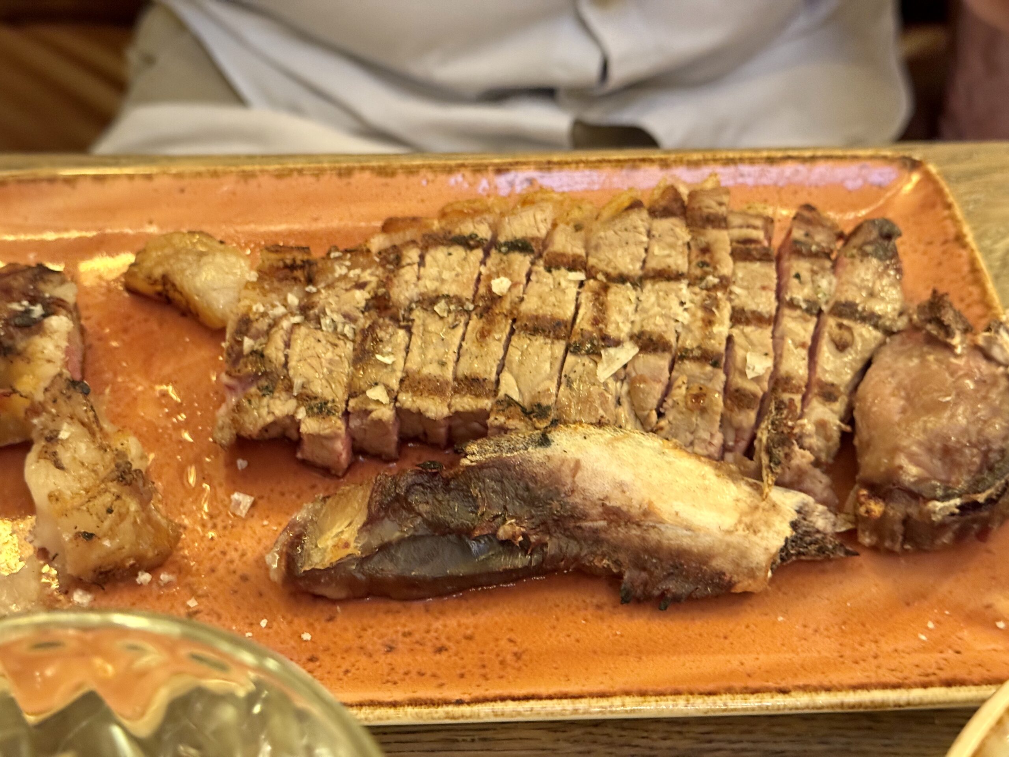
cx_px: 504
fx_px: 1399
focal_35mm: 48
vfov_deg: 30.3
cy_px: 378
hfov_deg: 39.7
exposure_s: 1/33
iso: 500
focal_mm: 6.76
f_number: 1.78
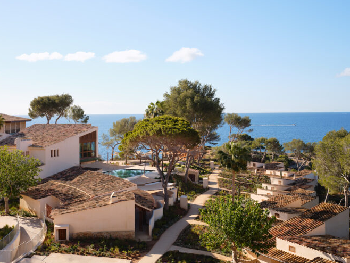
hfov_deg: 44.7
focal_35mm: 42
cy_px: 134
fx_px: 425
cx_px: 151
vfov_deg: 34.4
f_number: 11
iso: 250
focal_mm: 45
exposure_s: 1/250
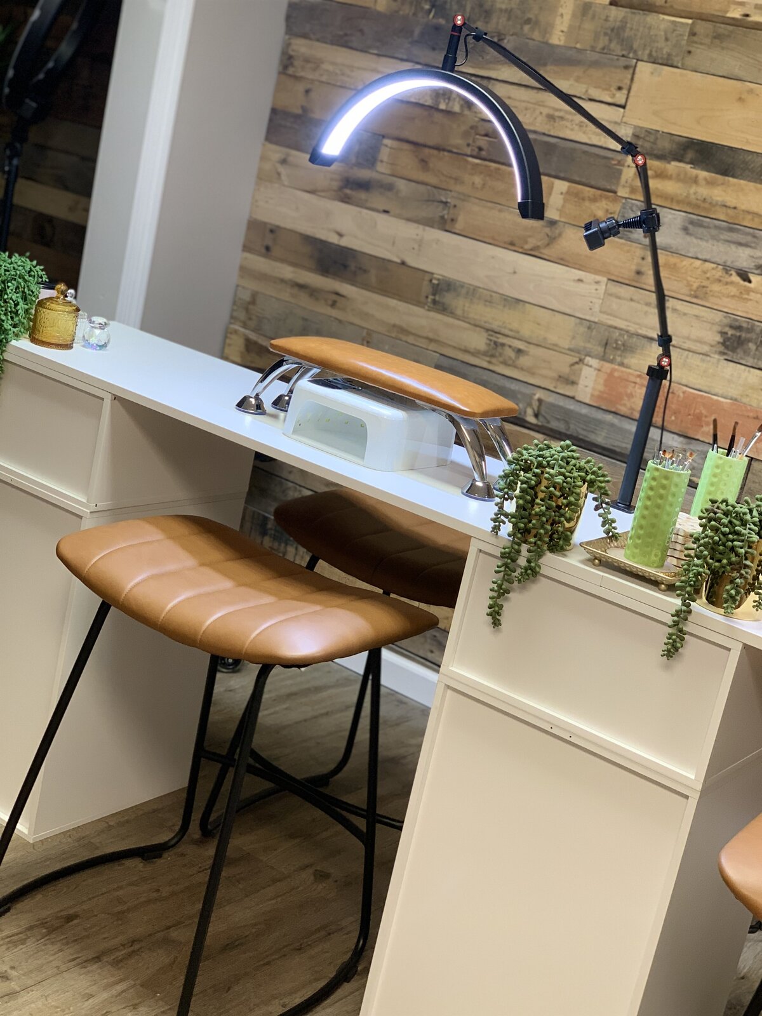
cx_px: 381
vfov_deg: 36.8
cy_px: 508
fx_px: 1526
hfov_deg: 28.0
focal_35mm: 52
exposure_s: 1/61
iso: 100
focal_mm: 6
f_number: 2.4
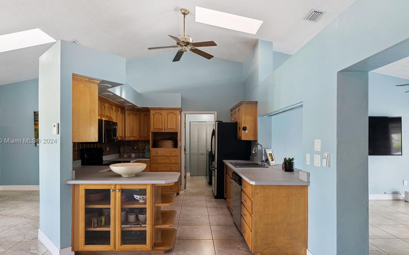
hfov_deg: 85.0
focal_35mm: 20
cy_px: 141
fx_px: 223
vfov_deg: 59.5
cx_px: 198
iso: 200
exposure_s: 1/6
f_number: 10
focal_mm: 17
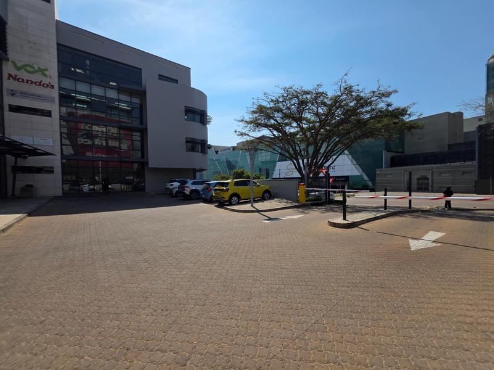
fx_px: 186
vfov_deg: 89.9
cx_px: 247
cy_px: 185
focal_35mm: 13
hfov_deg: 106.2
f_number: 1.9
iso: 40
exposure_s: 1/2805
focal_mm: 2.2
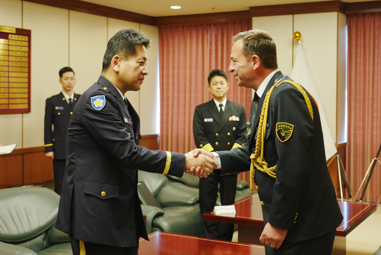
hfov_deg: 44.5
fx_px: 466
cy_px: 128
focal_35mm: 44
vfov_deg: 30.6
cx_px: 190
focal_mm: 44
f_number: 4
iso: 2500
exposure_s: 1/200
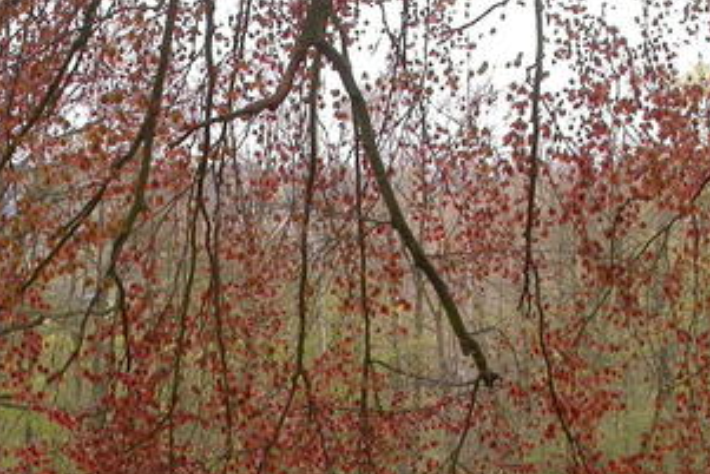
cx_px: 248
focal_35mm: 106
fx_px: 2091
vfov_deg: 12.8
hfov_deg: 19.2
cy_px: 410
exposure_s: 1/110
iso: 100
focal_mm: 10
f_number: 5.1
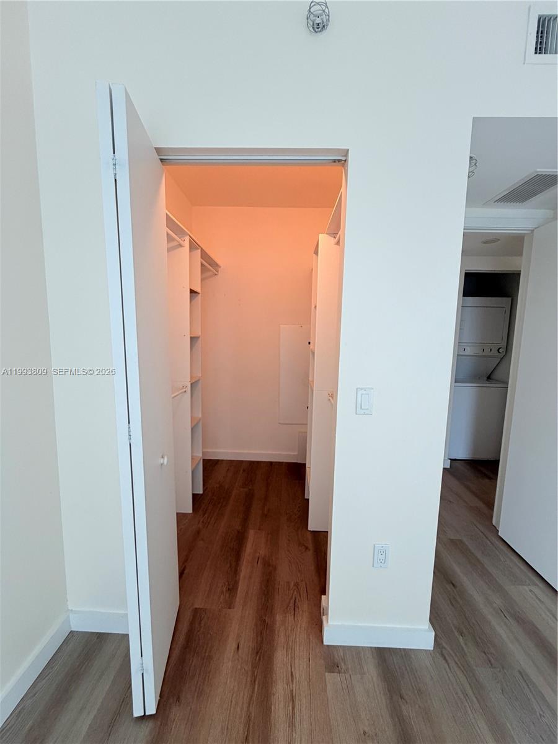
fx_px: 301
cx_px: 279
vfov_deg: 102.1
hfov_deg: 85.7
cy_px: 372
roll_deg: -0.6
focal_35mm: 14
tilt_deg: -6.8
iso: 160
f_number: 2.2
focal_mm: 2.22
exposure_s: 1/120
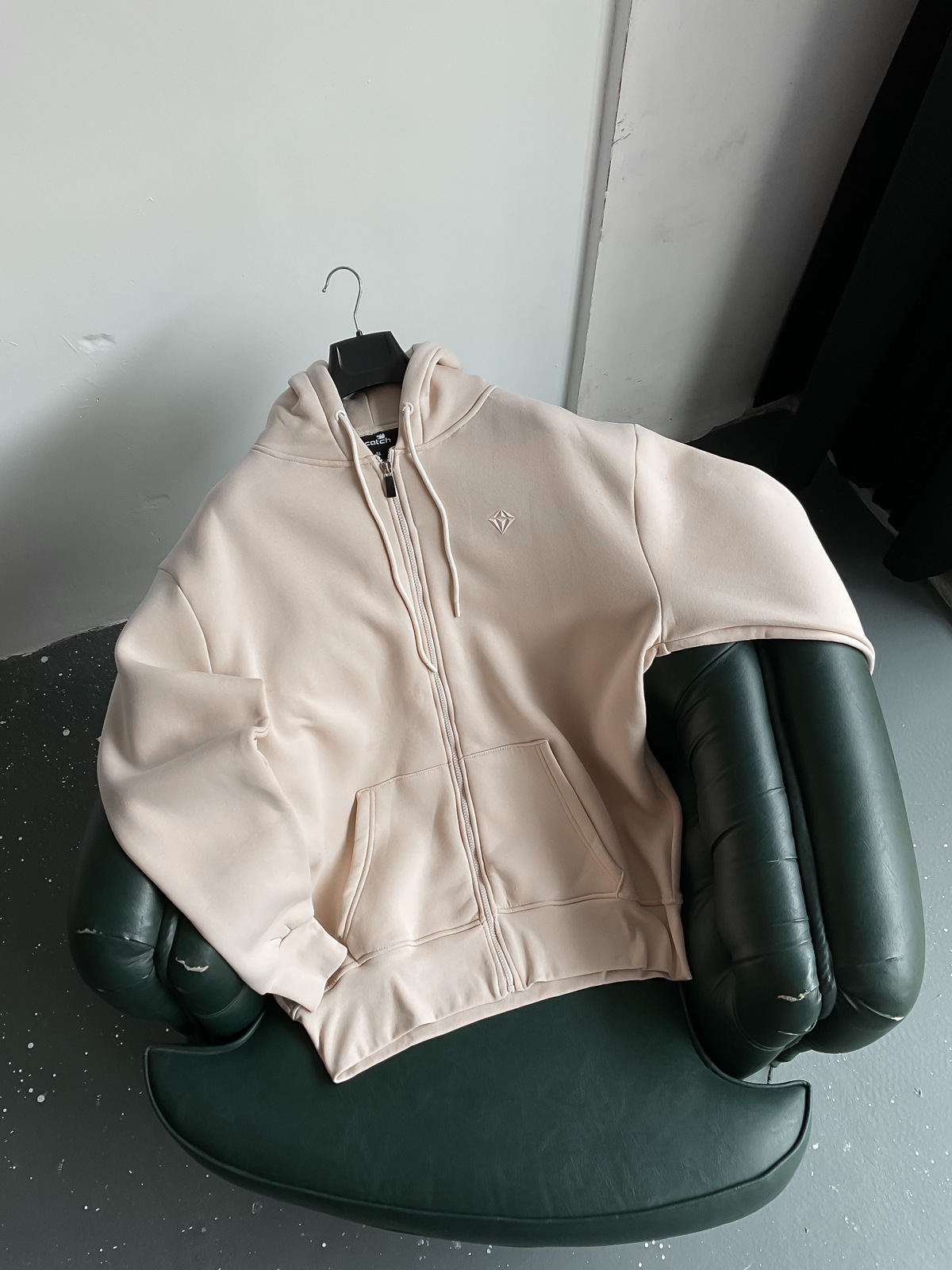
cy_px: 635
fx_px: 1063
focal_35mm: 29
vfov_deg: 61.7
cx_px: 476
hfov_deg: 48.2
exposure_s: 1/120
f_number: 1.8
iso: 25
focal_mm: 3
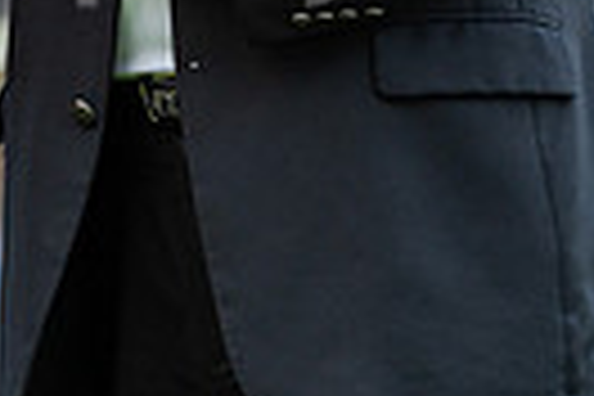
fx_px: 8530
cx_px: 5
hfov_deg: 4.0
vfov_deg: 2.6
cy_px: -421
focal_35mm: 517
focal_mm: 102
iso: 200
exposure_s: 1/60
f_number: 4.5
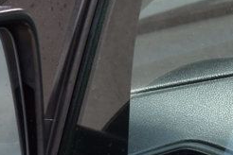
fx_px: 2227
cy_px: 120
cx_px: -63
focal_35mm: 344
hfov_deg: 6.0
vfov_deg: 4.0
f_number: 9
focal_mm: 55
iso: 400
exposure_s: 1/160
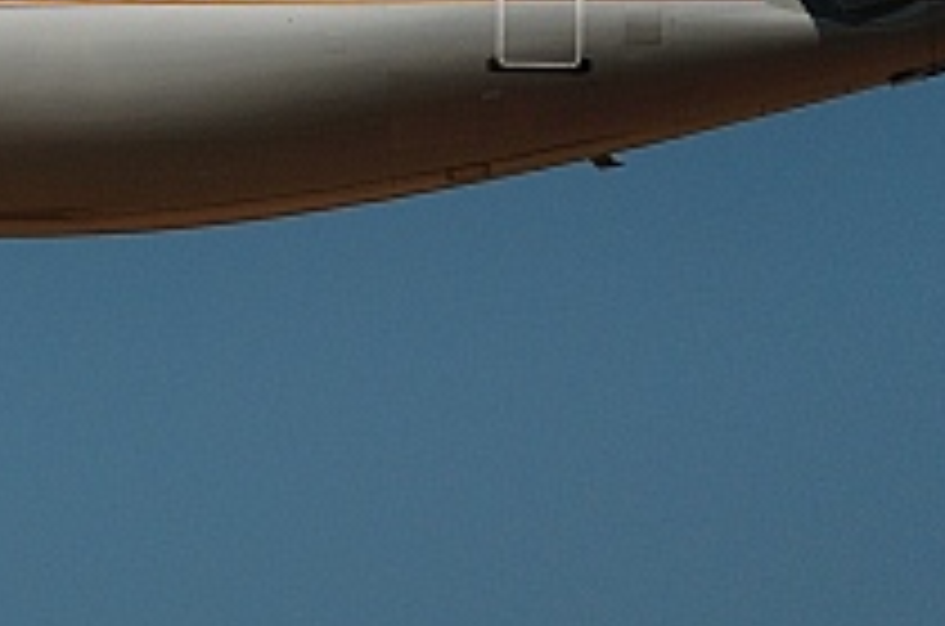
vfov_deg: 1.3
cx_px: -824
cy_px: 86
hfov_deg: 1.9
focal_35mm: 1072
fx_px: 28076
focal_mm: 150
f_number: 5.6
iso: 200
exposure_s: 1/3200
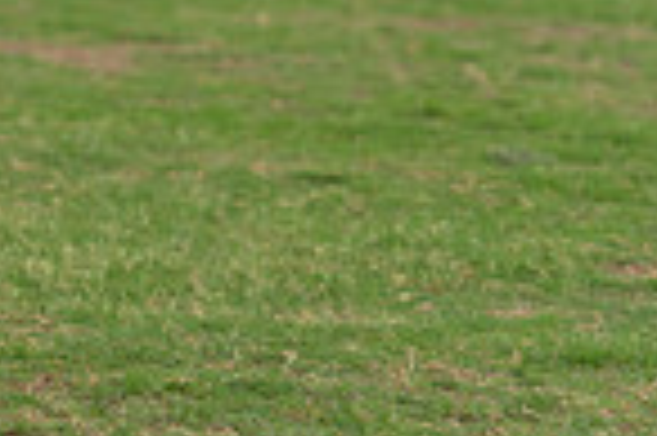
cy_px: -398
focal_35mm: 279
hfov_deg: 7.2
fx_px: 5086
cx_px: -405
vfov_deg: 4.8
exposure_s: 1/320
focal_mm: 70
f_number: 2.8
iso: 250
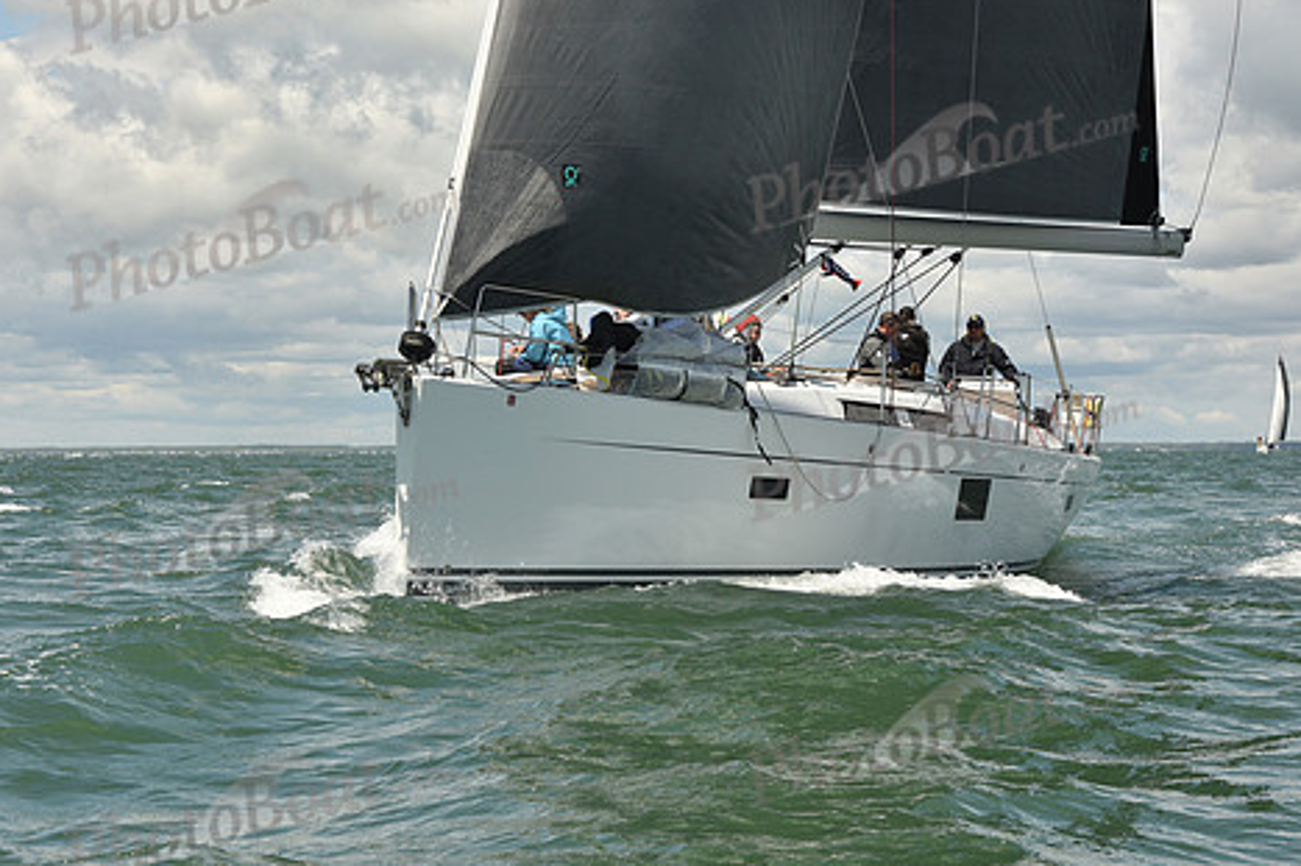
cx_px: 605
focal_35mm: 87
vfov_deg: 15.7
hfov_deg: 23.4
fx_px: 3143
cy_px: 344
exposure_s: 1/800
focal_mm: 70
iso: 320
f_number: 10
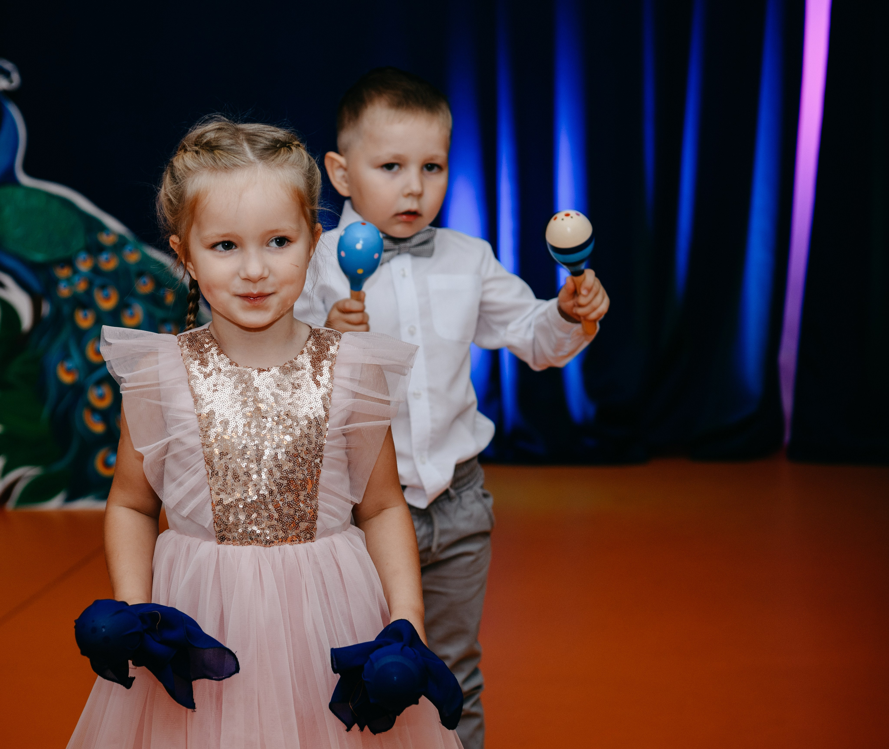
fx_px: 2209
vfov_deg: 19.2
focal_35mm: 82
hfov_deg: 22.6
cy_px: 408
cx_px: 277
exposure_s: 1/160
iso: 250
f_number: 4
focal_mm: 65
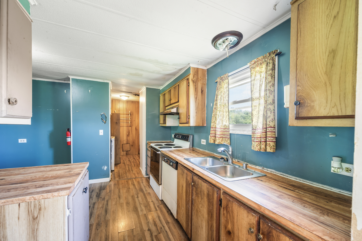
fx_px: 141
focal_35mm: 14
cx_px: 181
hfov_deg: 104.3
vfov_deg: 81.1
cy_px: 120
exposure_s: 1/3
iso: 500
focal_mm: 14
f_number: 6.3
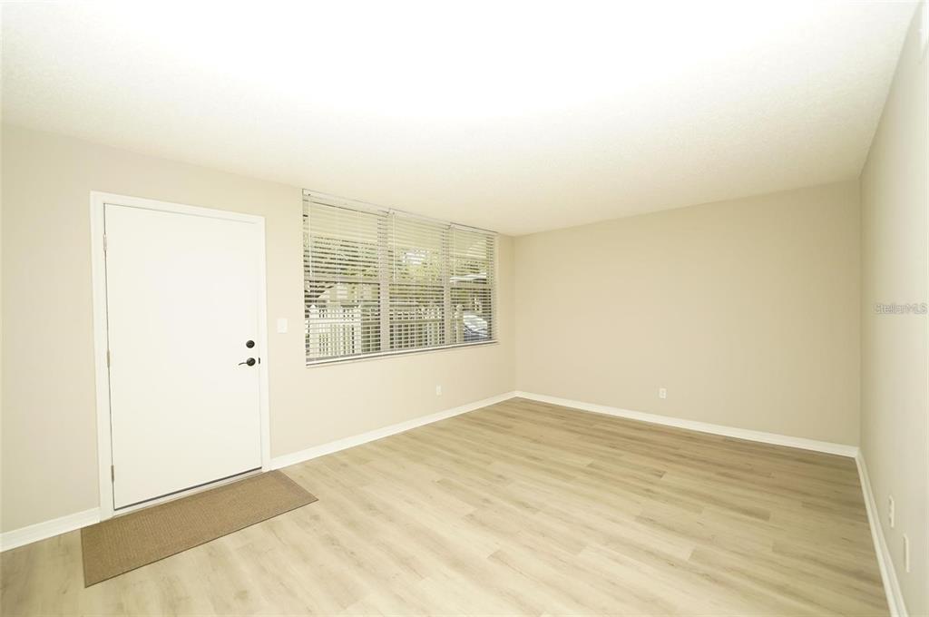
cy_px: 308
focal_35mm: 14
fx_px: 361
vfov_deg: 81.1
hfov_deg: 104.3
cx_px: 464
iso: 100
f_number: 1.8
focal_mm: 14
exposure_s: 1/60
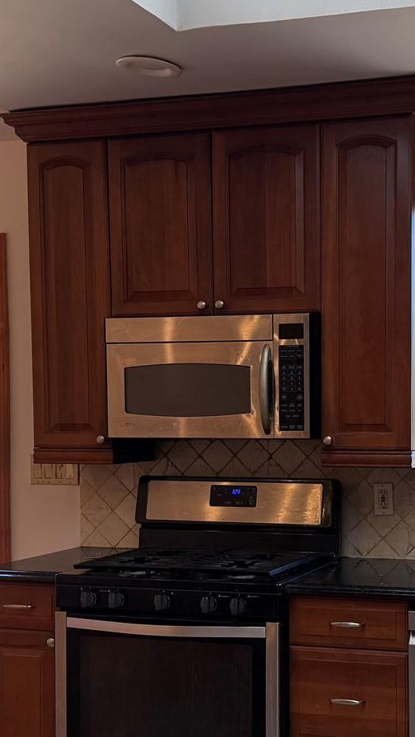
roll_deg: -0.6
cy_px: 468
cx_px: 344
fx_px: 1135
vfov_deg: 35.8
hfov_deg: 20.4
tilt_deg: -2.2
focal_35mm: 58
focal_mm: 6.76
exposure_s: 1/160
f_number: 1.78
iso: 160
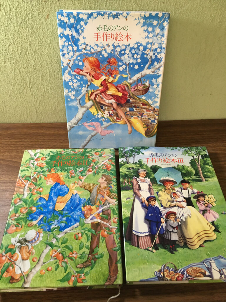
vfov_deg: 61.7
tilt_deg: -49.5
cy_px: 151
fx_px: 252
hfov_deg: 48.2
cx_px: 113
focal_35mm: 29
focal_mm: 4.15
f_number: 2.2
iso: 100
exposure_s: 1/30
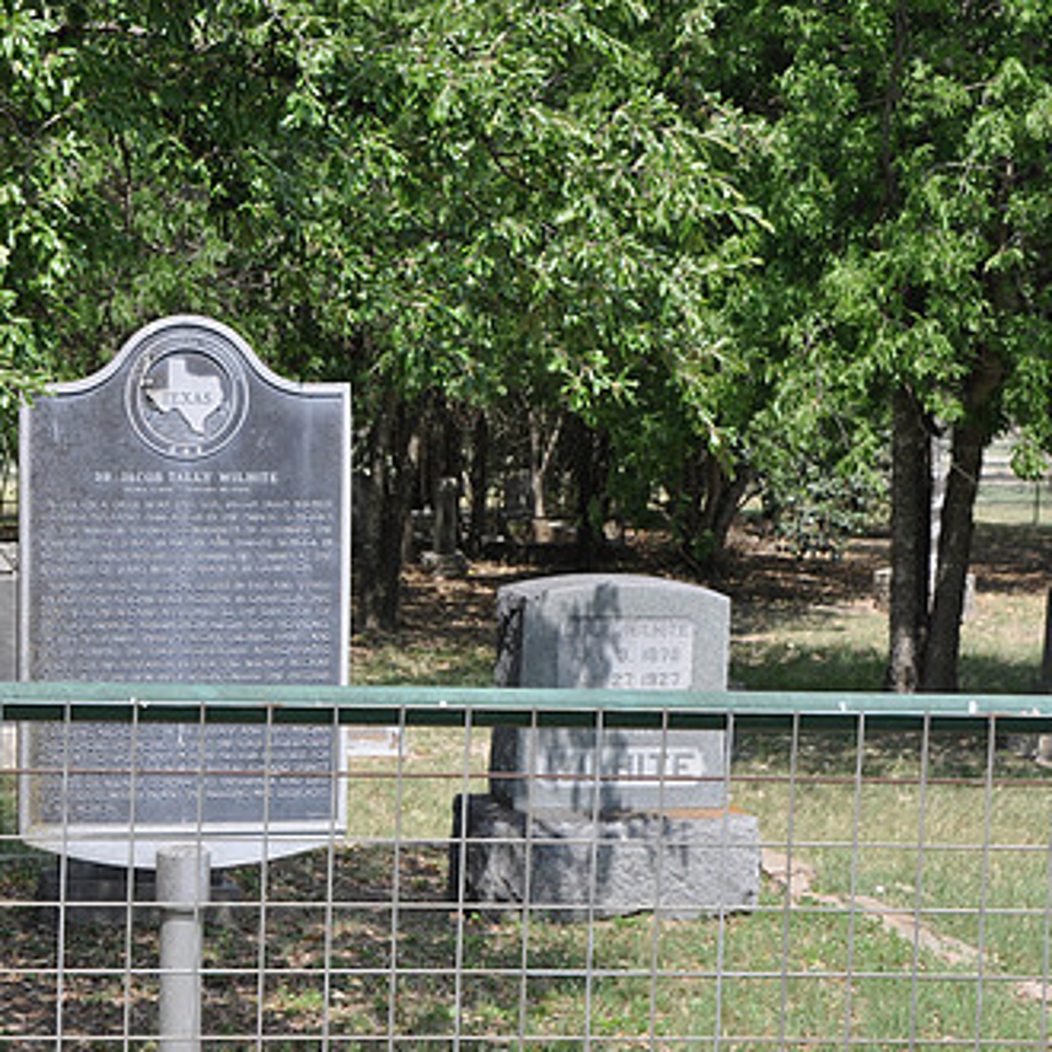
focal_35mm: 94
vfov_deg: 18.5
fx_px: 3232
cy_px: 582
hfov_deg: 18.3
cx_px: 207
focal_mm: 42
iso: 200
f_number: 7.1
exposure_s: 1/200
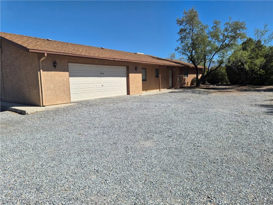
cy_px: 102
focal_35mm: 23
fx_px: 181
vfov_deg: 58.9
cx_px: 136
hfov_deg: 73.9
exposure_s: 1/10000
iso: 64
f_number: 1.8
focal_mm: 5.4
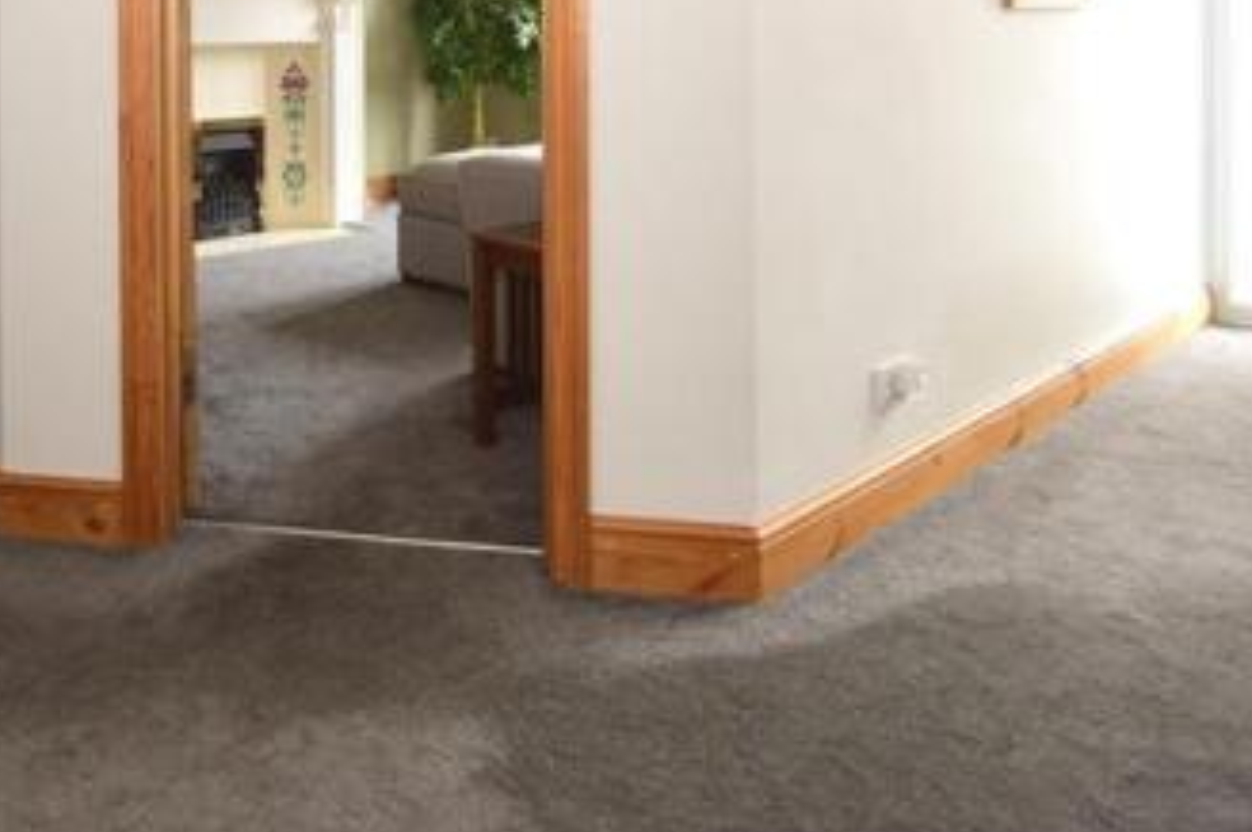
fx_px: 1042
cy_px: 17
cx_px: 305
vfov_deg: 39.0
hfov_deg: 58.6
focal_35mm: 30
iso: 200
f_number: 5
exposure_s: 1/13
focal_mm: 10
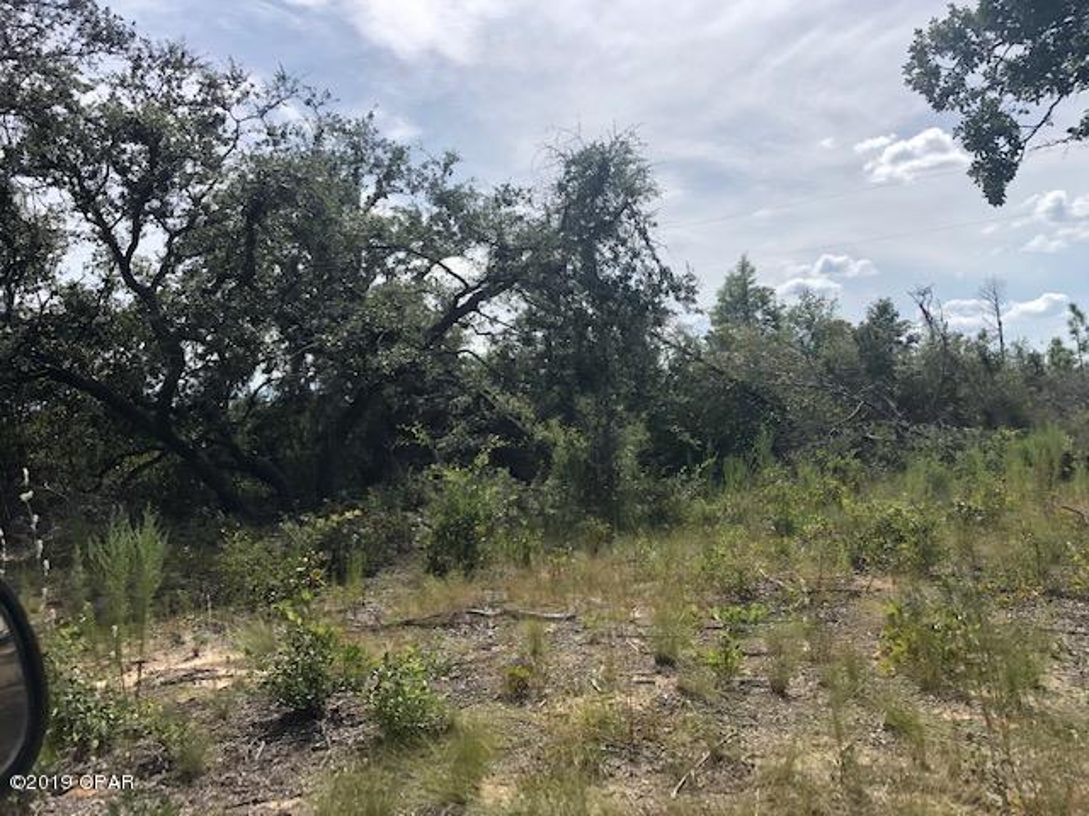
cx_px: 544
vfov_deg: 49.7
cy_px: 408
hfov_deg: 63.4
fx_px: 881
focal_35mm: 28
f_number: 1.8
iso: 20
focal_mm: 3.99
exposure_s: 1/3205
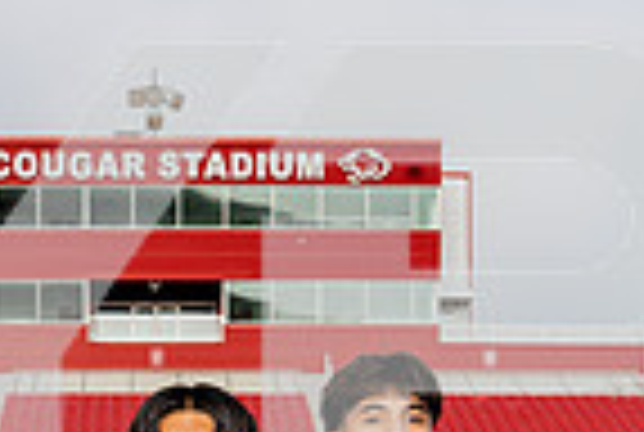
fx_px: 2277
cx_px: 180
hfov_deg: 16.0
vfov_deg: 10.2
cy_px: 809
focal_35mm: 127
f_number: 8
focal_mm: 30
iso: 100
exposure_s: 1/250
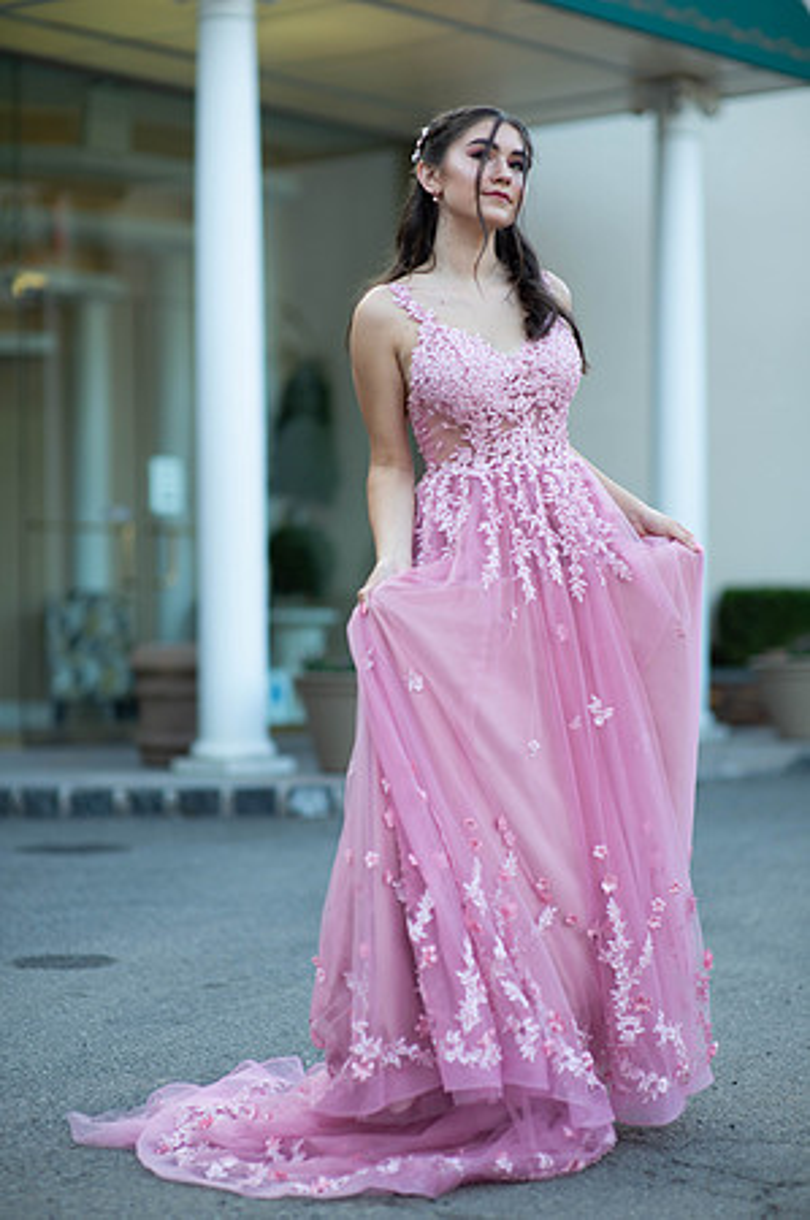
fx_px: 2875
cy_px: 610
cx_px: 405
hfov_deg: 16.0
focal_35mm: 85
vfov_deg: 23.9
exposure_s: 1/640
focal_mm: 85
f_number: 2
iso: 250
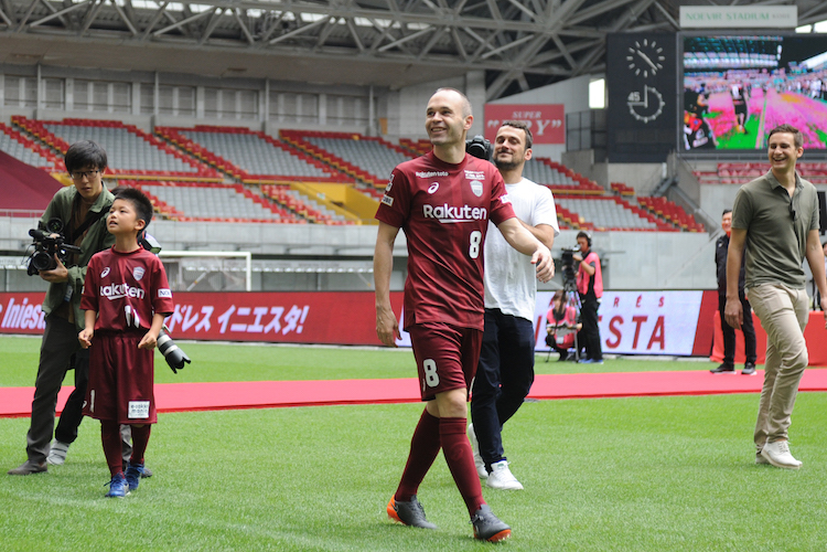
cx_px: 404
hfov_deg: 31.4
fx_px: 1470
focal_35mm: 64
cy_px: 284
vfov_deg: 21.2
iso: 1000
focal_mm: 60
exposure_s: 1/2000
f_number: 4
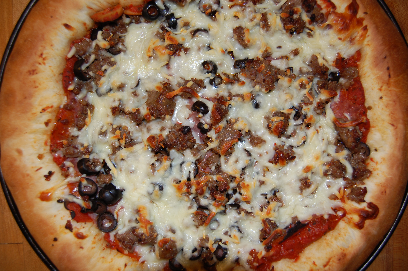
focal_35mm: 28
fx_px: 323
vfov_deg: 45.6
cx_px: 204
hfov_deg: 64.6
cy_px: 136
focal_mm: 19
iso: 250
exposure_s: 1/60
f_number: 3.5
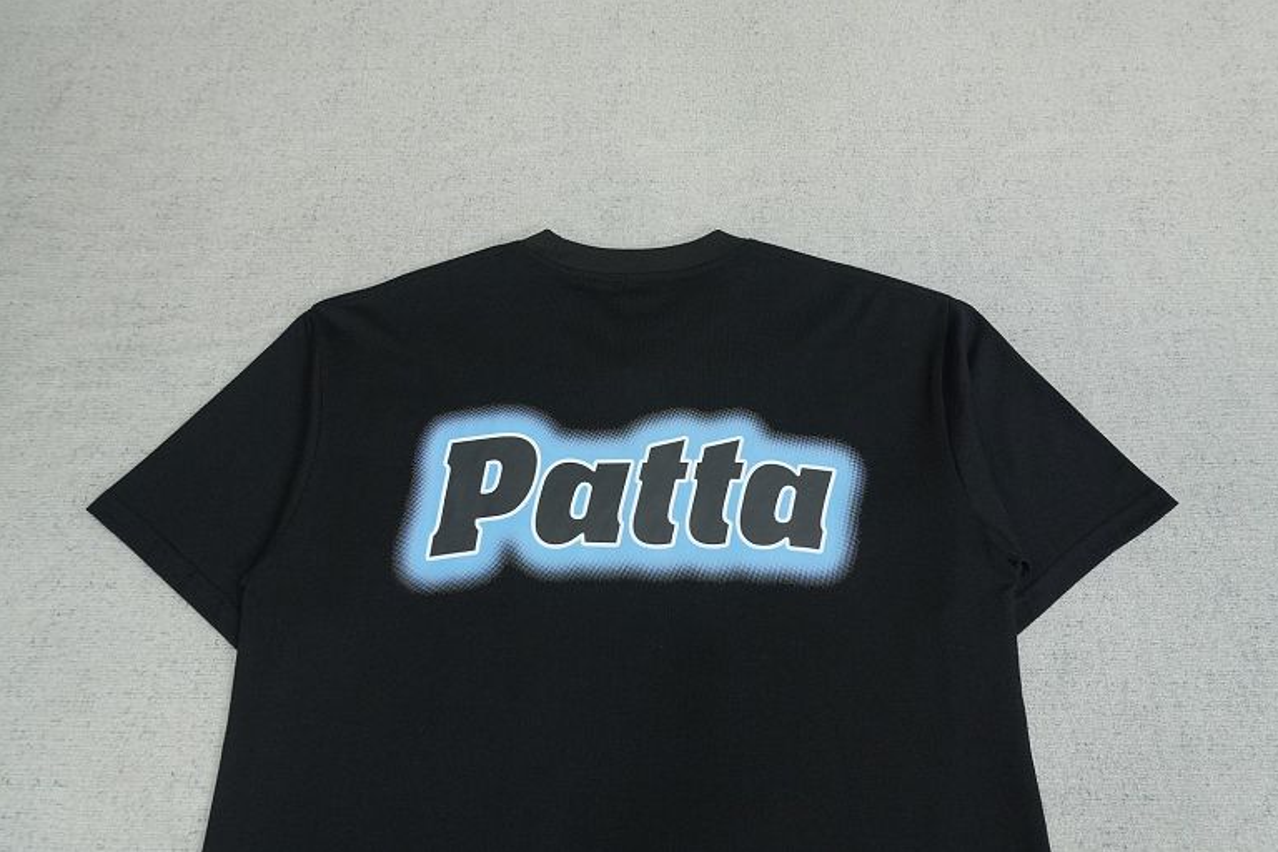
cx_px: 649
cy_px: 410
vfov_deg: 51.3
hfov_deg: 71.5
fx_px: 887
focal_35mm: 25
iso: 1000
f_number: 8
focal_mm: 16
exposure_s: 1/160
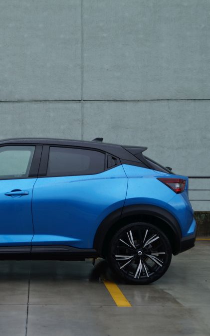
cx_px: 0
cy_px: 169
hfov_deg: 19.4
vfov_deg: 31.5
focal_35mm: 65
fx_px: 595
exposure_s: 1/100
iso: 100
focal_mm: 28
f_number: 9
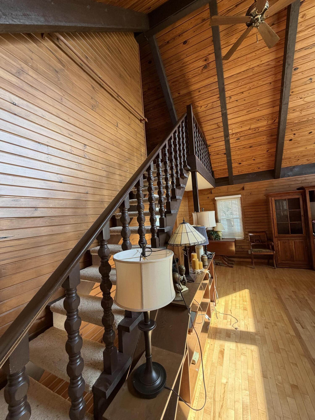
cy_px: 210
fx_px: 170
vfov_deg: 102.1
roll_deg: +3.5
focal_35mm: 14
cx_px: 158
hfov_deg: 85.7
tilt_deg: +2.8
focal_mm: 2.22
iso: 200
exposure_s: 1/121
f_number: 2.2
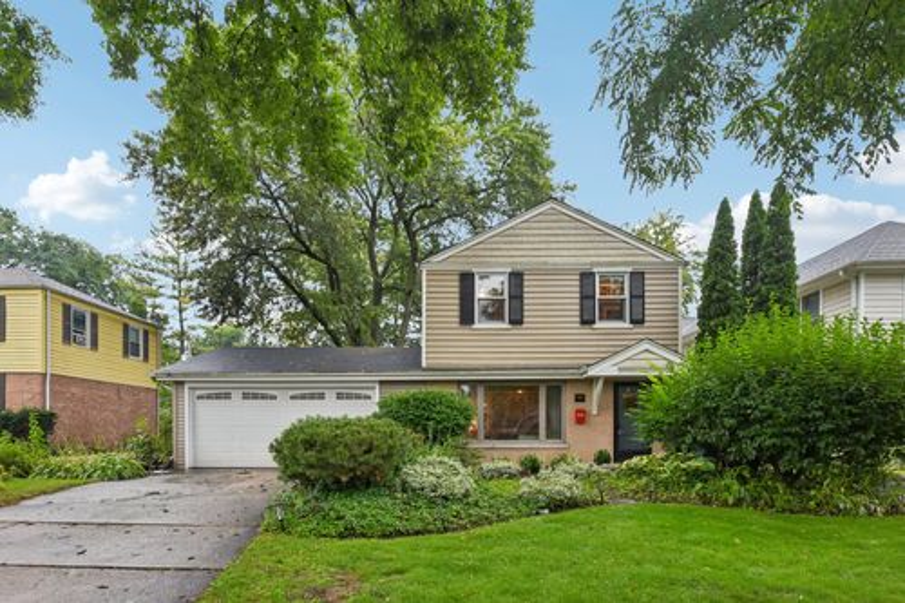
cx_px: 452
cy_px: 302
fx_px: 528
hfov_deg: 81.2
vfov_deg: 59.5
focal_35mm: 21
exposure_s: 1/50
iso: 400
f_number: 8
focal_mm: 14
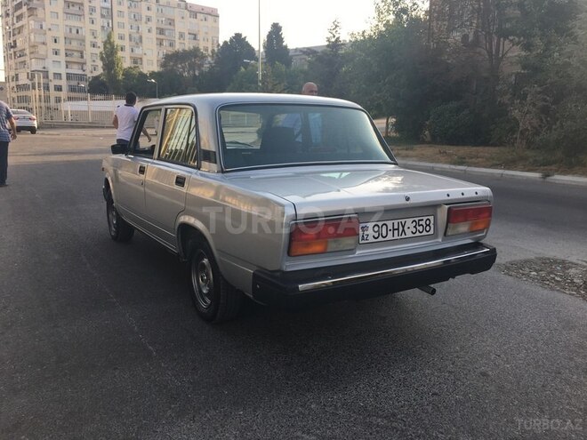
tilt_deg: -11.0
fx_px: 492
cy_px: 220
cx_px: 294
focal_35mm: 29
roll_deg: -2.5
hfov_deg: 61.7
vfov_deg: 48.2
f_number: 2.2
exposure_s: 1/368
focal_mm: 4.15
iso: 25
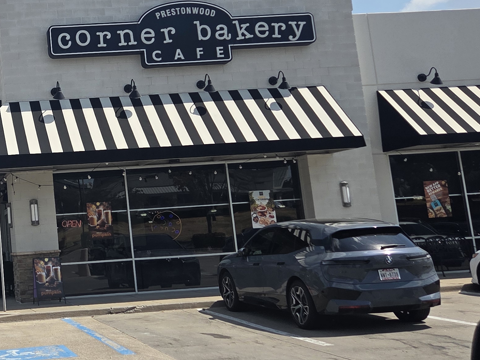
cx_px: -14
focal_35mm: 59
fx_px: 818
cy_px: 125
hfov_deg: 30.2
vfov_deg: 24.7
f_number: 1.8
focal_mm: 5.4
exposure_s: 1/7075
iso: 80
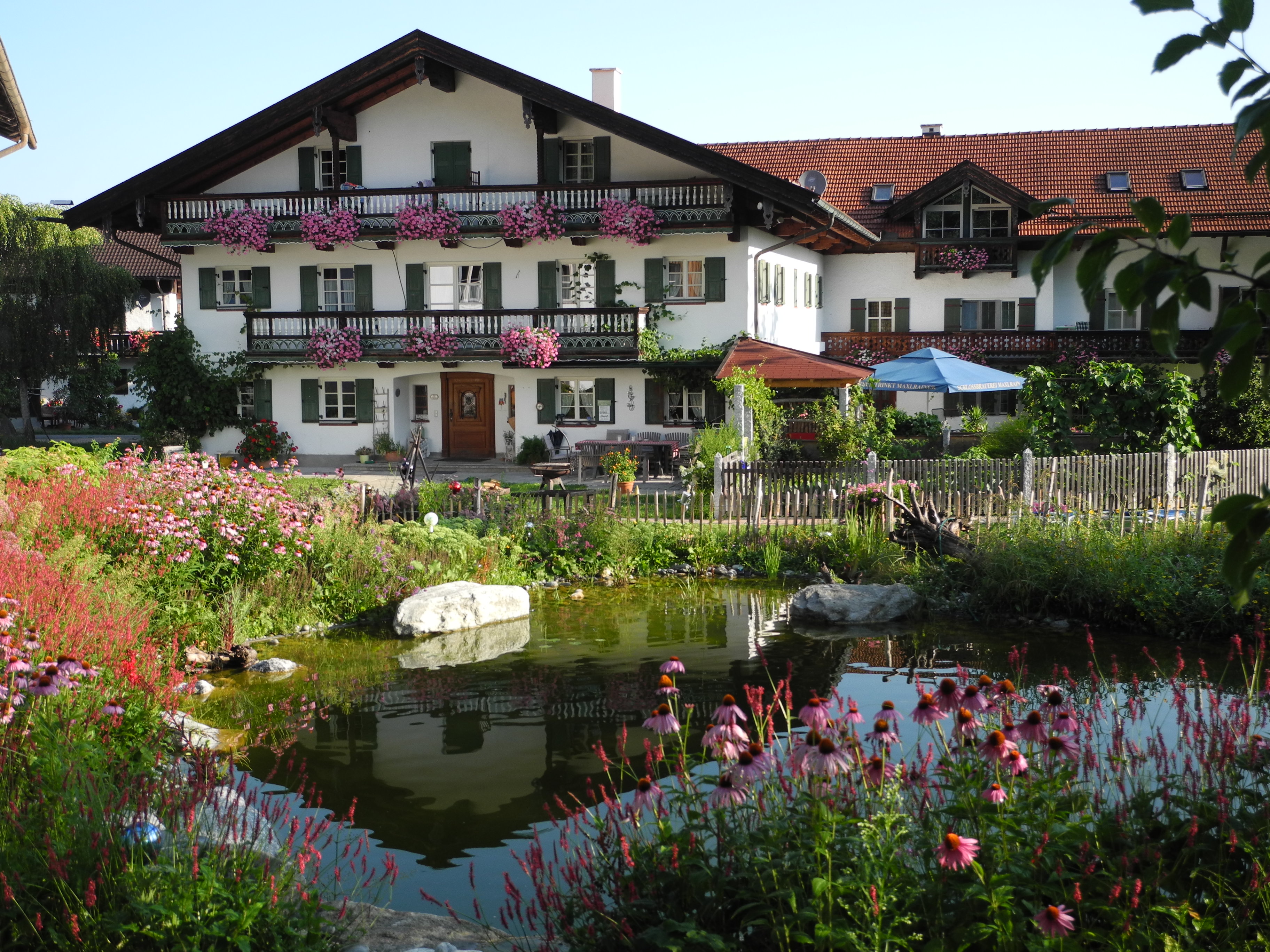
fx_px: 1651
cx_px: 635
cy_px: 476
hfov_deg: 42.1
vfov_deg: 32.2
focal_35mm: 45
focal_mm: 9.7
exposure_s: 1/431
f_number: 3.2
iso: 100
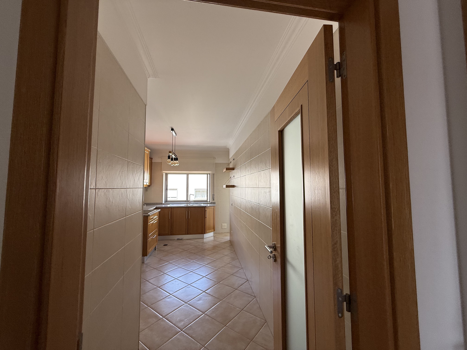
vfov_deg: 85.7
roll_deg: -1.2
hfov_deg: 102.1
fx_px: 189
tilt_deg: +3.8
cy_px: 175
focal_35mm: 14
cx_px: 234
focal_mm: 2.22
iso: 64
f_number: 2.2
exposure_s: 1/118
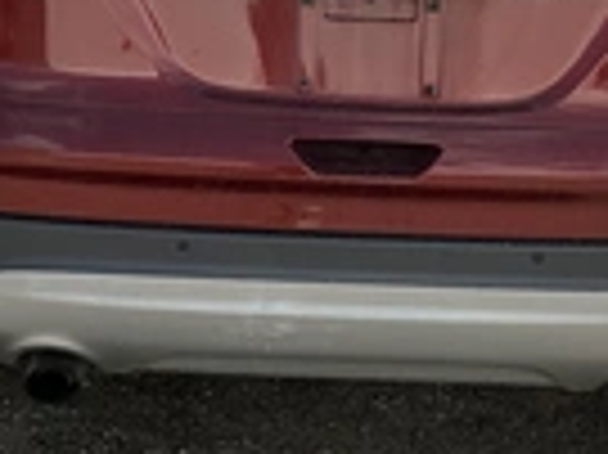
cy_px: -58
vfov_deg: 17.1
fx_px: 1457
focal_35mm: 83
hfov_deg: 23.6
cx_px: 356
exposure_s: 1/1675
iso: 25
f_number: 1.8
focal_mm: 3
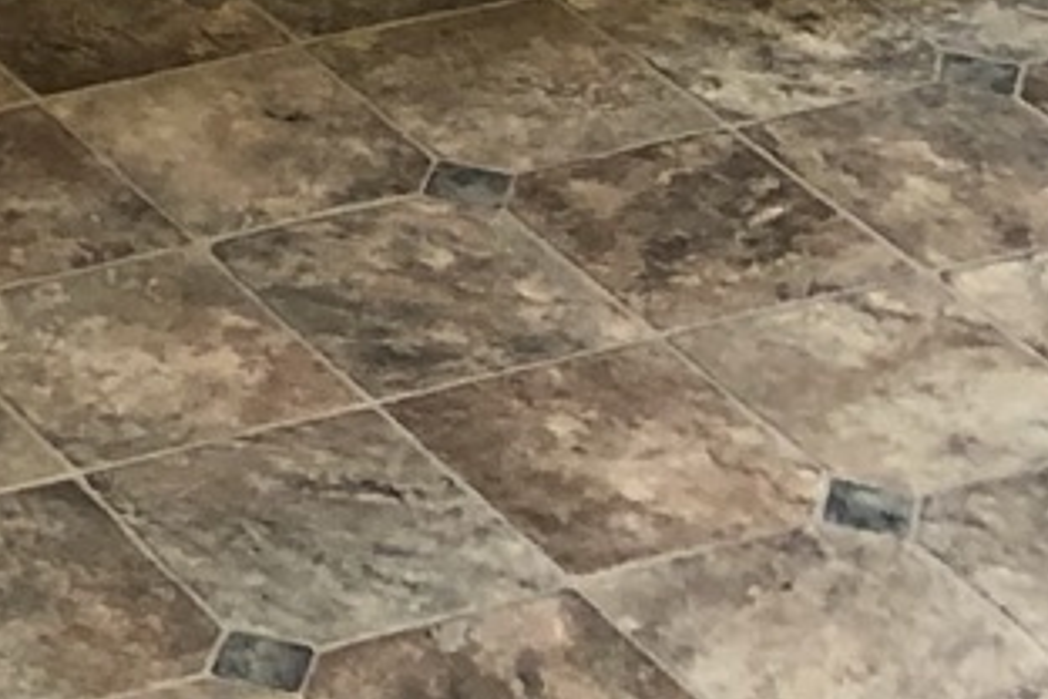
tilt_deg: -7.4
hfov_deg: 10.4
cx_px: -564
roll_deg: +1.2
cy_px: -1875
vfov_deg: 6.2
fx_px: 5560
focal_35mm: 191
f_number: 1.8
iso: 40
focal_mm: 4
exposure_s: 1/17
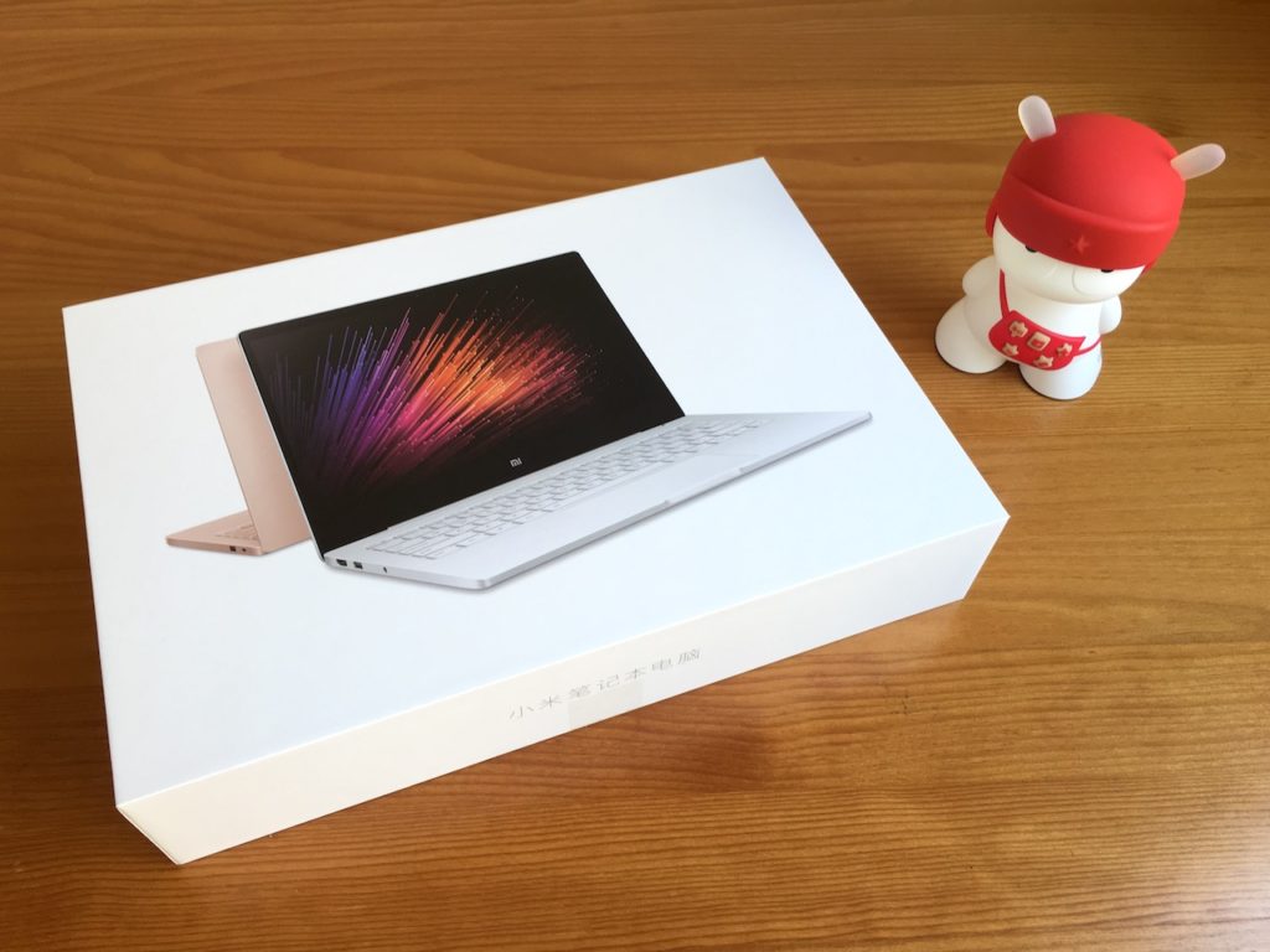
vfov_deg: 48.2
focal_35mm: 29
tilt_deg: -54.5
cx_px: 635
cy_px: 476
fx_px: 1064
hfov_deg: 61.7
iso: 32
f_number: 2.2
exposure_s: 1/50
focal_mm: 4.15
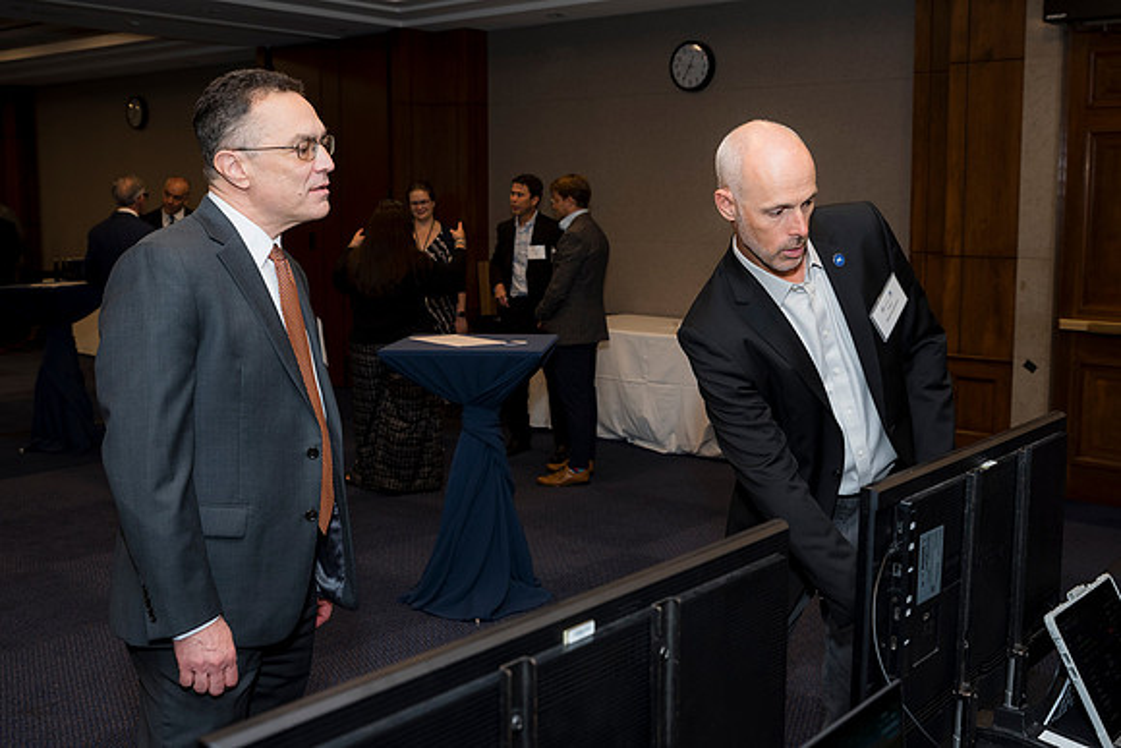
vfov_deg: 37.9
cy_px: 374
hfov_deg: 54.4
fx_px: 1090
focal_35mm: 35
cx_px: 560
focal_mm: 35
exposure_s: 1/125
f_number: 5
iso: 800
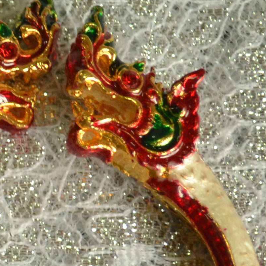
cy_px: 249
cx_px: -404
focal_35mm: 292
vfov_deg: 6.0
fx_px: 2539
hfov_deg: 5.7
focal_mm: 40
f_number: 5.3
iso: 800
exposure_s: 1/100
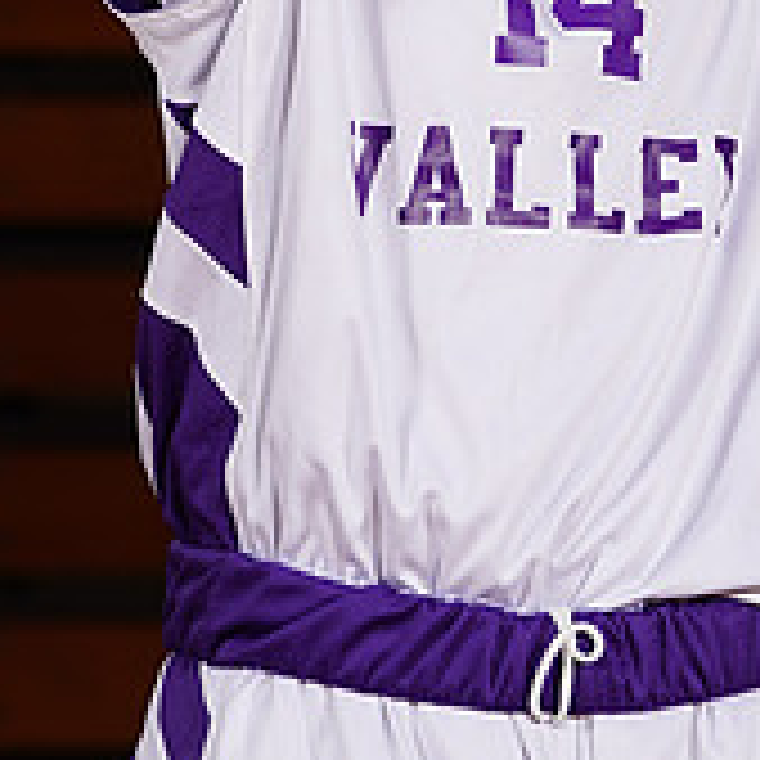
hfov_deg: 2.9
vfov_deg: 2.9
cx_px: 528
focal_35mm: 609
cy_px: -315
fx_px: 15127
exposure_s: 1/200
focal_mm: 209
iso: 200
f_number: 8
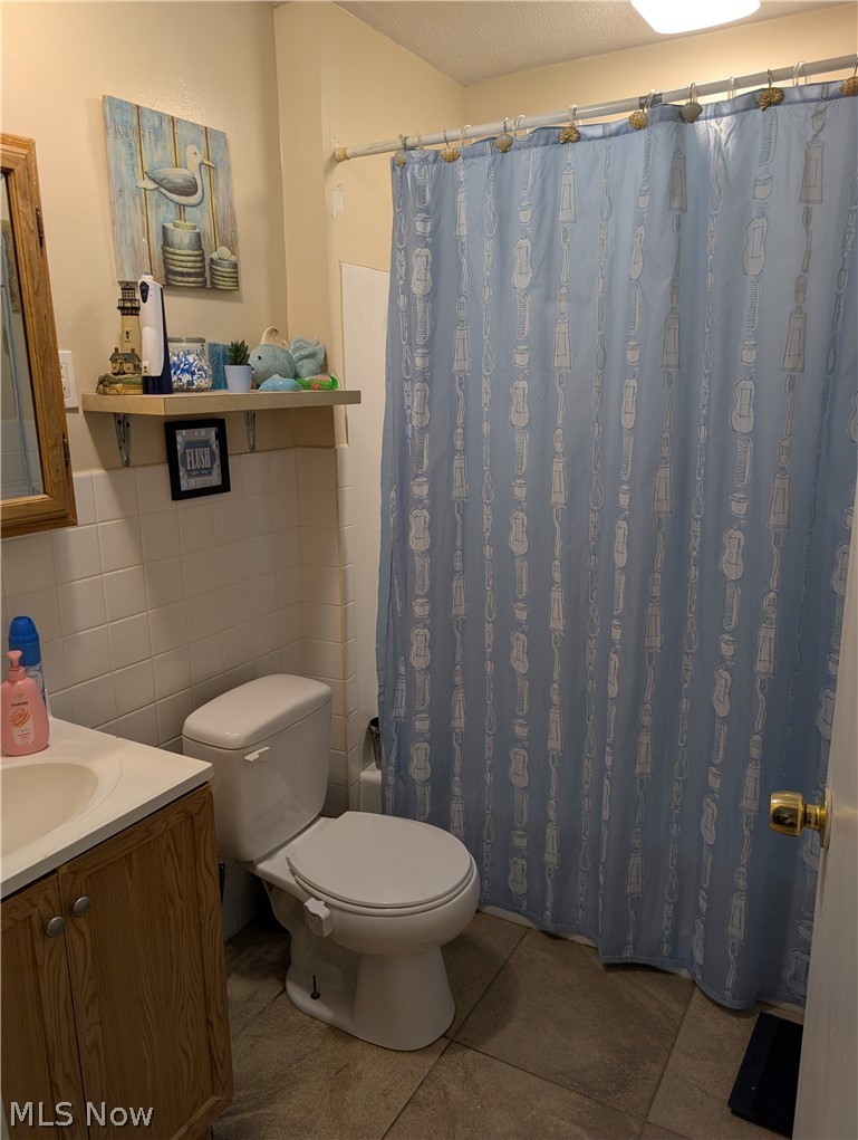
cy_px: 570
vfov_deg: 71.5
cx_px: 429
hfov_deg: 56.9
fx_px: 791
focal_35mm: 24
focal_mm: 6.9
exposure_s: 1/30
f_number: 1.68
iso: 47
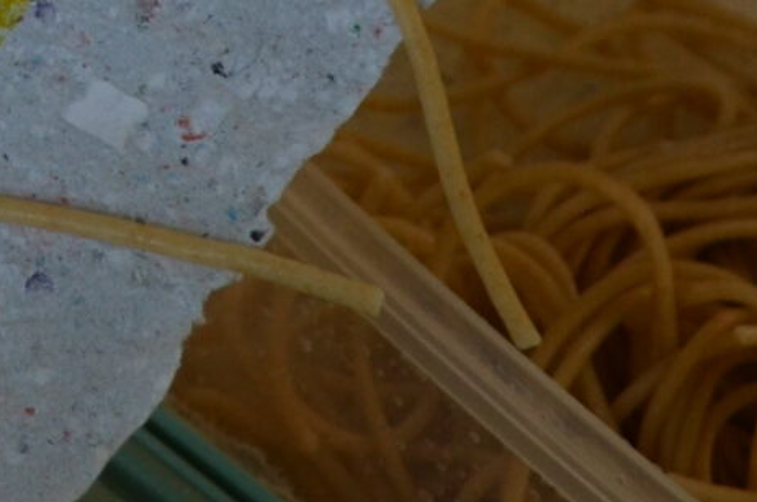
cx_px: -464
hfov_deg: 10.0
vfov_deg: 6.6
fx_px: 4177
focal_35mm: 199
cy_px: -680
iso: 400
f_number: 4.2
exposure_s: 1/80
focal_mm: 24
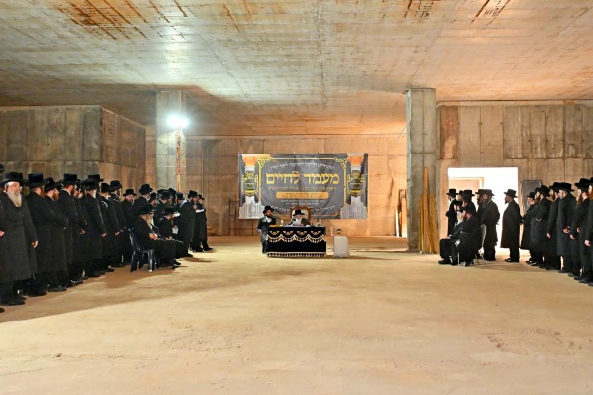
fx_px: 593
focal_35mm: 36
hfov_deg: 53.1
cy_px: 198
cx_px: 296
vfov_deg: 36.8
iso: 2000
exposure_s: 1/160
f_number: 4
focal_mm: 24
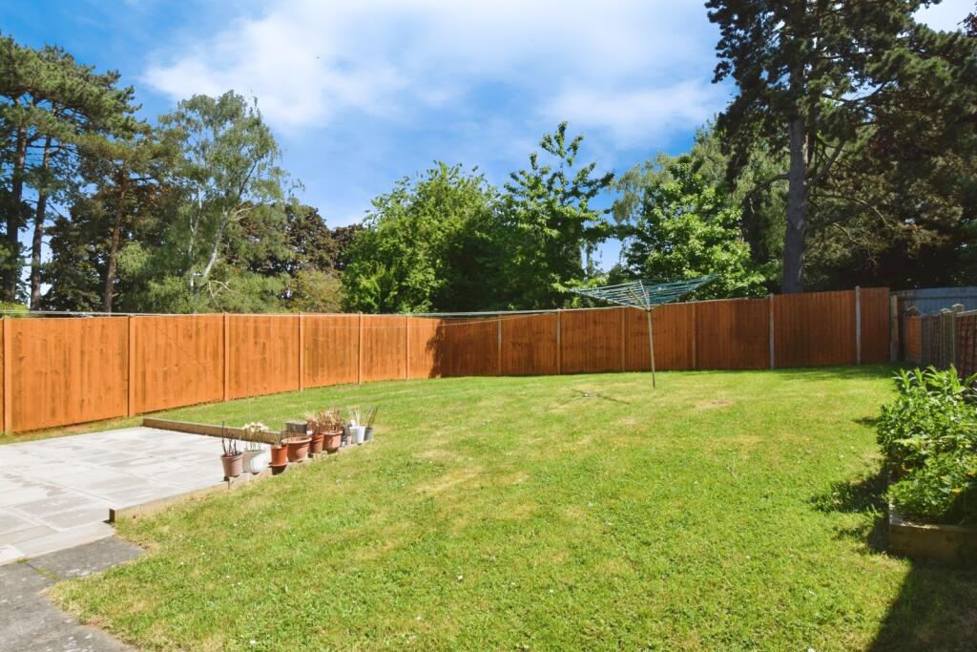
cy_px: 326
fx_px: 570
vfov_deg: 59.5
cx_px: 488
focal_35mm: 21
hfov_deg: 81.2
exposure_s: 1/400
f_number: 18
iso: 1000
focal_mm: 14
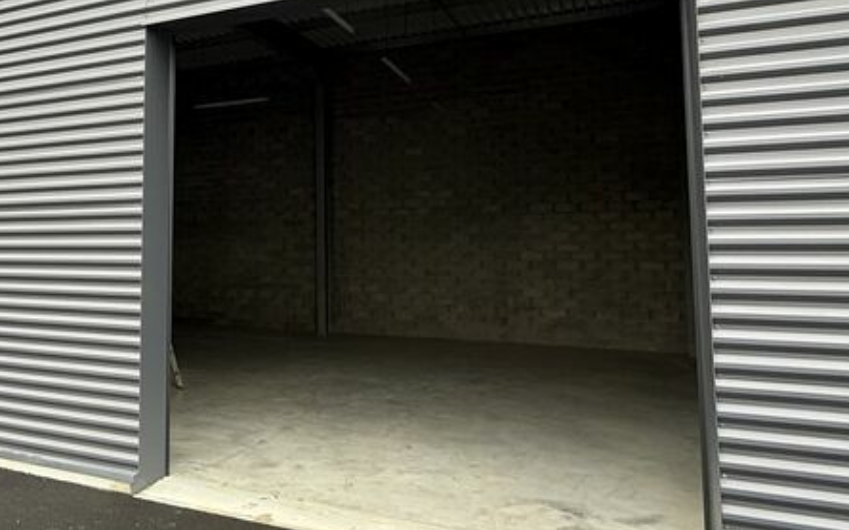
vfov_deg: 39.2
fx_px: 740
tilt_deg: +5.1
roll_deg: -0.7
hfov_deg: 56.5
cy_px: 200
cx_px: 206
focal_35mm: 32
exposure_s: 1/99
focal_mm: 2.22
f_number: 2.2
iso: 125
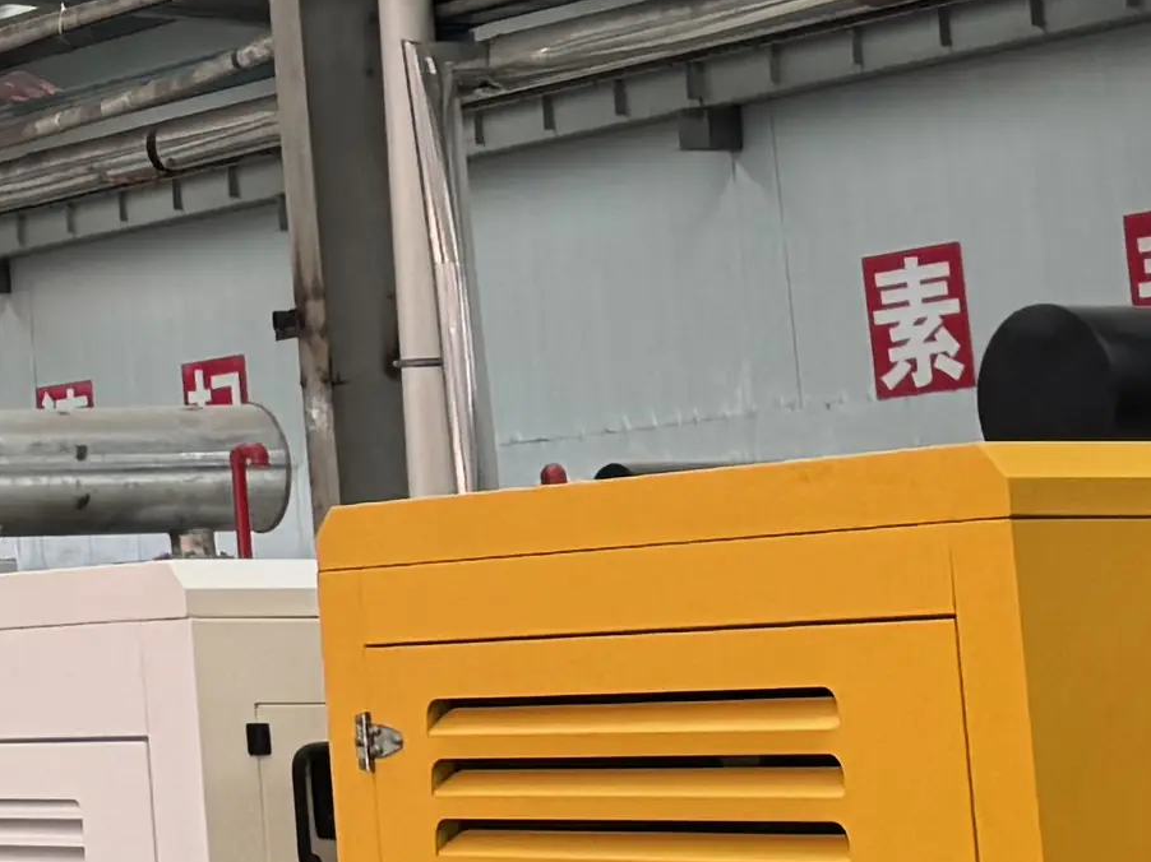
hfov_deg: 10.0
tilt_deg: +9.1
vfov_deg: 9.7
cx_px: -2217
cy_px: 32
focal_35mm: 152
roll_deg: +0.9
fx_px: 5053
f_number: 1.78
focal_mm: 6.76
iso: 80
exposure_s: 1/161
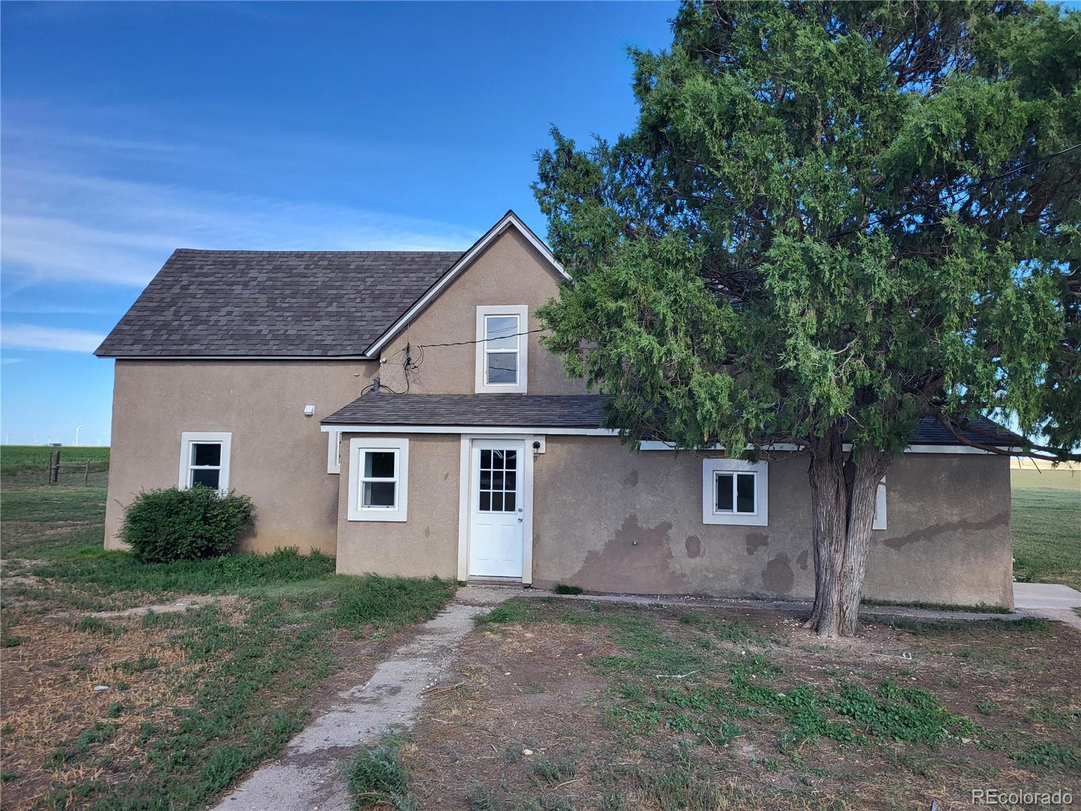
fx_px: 812
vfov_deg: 53.1
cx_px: 540
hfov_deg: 67.3
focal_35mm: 26
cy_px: 406
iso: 40
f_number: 1.8
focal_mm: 5.4
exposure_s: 1/1102
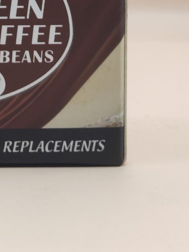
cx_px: -134
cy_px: -187
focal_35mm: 182
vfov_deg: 10.3
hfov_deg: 7.9
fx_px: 1325
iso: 195
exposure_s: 1/100
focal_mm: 5.56
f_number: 1.88
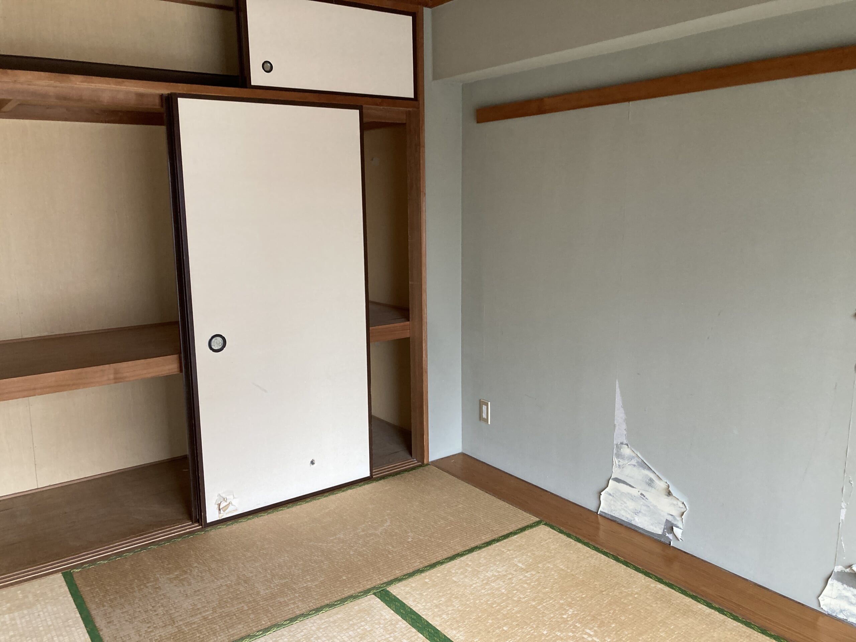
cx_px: 428
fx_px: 692
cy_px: 321
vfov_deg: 49.7
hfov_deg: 63.4
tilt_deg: -9.6
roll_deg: +0.7
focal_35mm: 28
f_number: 1.8
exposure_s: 1/60
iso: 125
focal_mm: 3.99
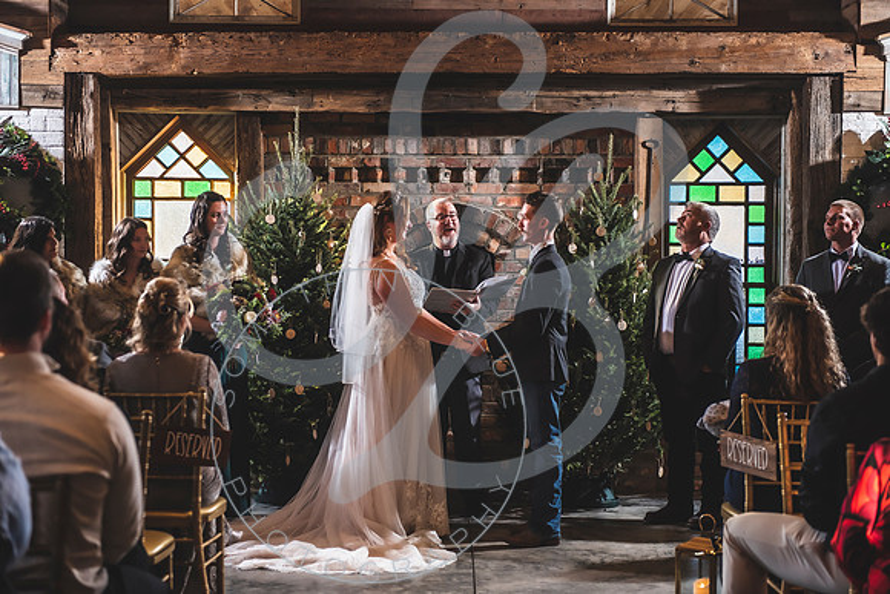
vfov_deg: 19.2
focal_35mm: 71
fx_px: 1759
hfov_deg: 28.4
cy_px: 297
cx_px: 445
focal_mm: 70
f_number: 2.8
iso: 500
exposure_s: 1/160
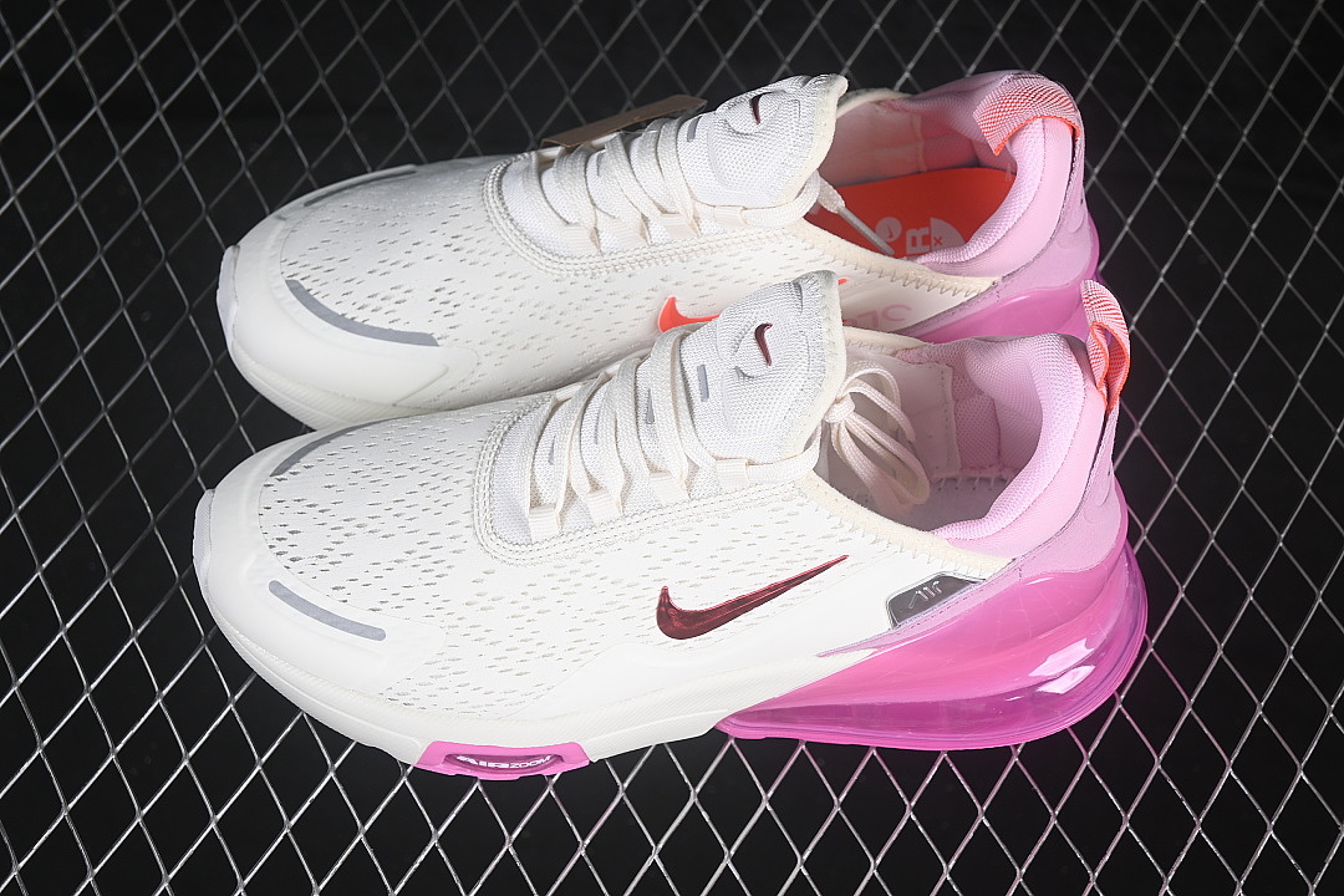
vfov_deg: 18.2
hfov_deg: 27.0
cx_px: 672
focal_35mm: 75
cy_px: 448
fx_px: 2800
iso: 160
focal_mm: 50
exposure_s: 1/80
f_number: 7.1
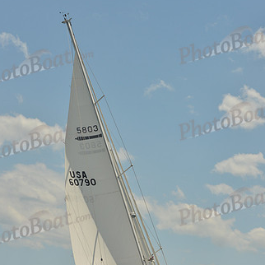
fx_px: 996
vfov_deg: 15.1
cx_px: 136
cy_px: 174
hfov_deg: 15.2
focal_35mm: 115
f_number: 9
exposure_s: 1/800
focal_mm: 75
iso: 400
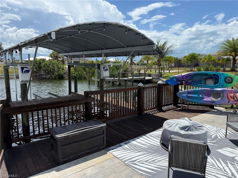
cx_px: 119
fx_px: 165
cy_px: 89
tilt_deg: -8.2
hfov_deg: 71.6
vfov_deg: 56.8
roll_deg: -0.3
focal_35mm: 24
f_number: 1.78
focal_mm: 6.76
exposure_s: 1/4975
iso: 80
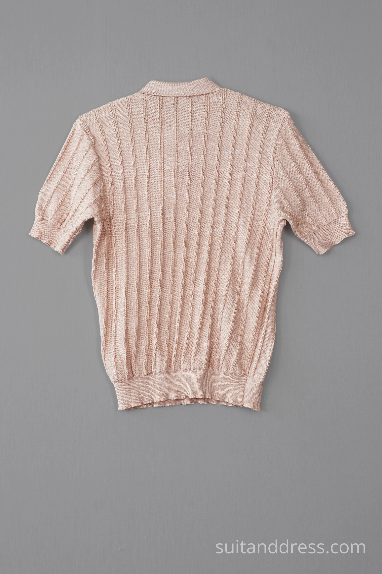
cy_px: 287
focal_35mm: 54
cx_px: 191
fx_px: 859
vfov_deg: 36.9
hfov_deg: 25.1
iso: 320
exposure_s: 1/30
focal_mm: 36
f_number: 8
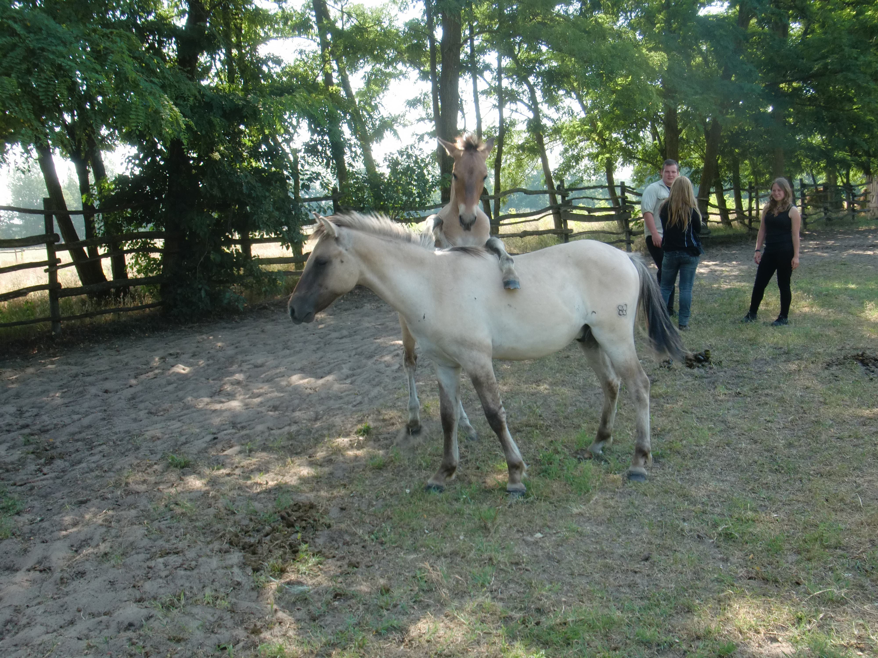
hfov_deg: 49.0
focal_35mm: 38
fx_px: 964
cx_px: 439
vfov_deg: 37.7
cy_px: 329
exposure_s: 1/80
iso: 64
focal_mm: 6.66
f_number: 3.9
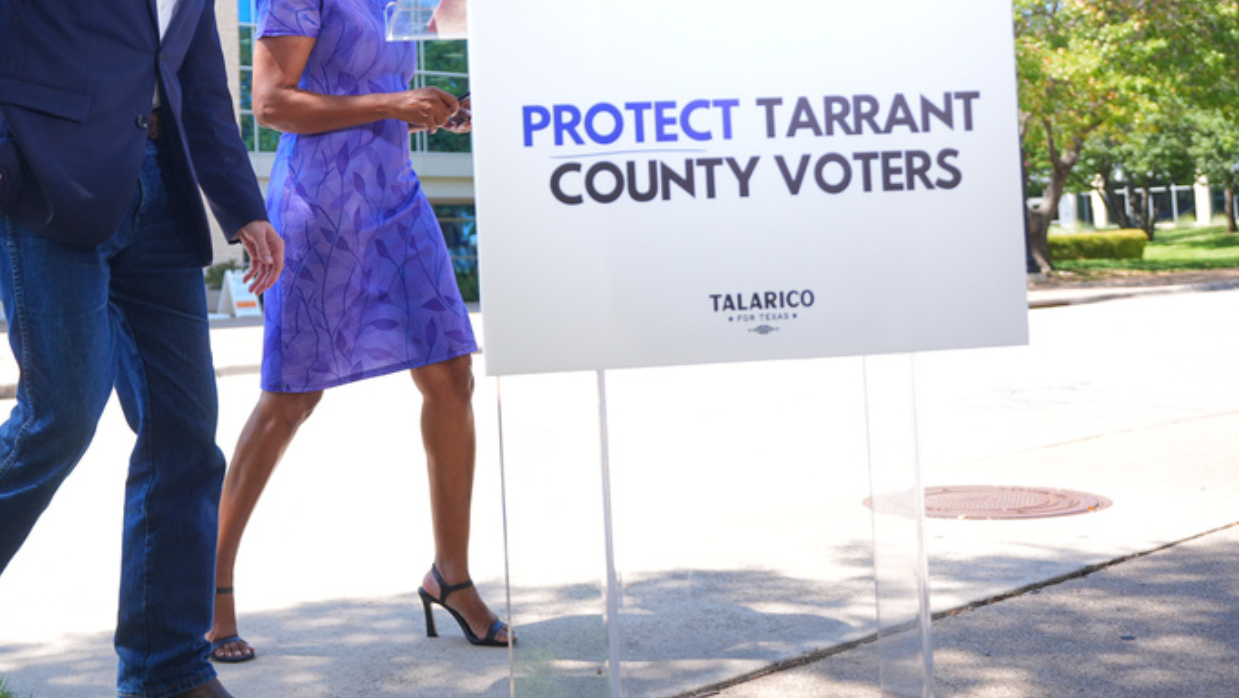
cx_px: 331
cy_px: 144
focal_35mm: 44
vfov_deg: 26.6
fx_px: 1446
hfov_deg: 45.0
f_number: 3.2
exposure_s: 1/640
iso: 250
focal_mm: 28
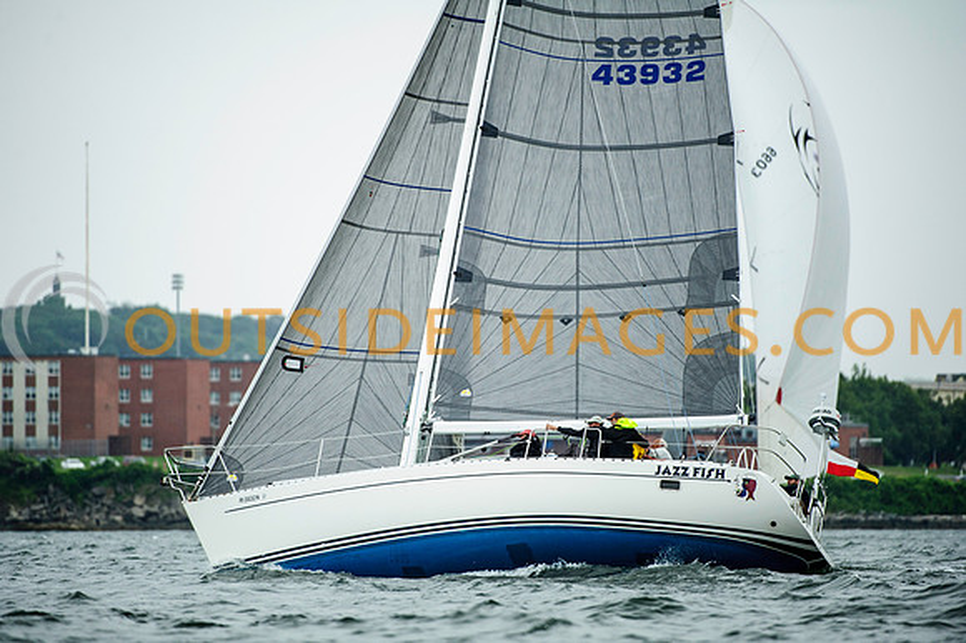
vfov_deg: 3.4
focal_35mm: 405
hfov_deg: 5.1
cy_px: 322
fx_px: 10857
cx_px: 483
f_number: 4
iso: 640
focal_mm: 400
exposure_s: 1/1000
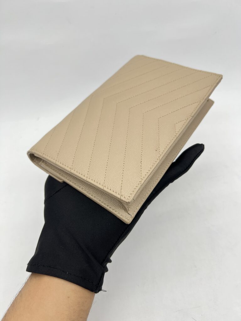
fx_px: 241
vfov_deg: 67.3
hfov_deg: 53.1
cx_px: 120
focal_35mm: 26
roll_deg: +3.5
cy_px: 160
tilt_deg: -44.4
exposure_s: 1/100
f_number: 1.5
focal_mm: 5.7
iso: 32
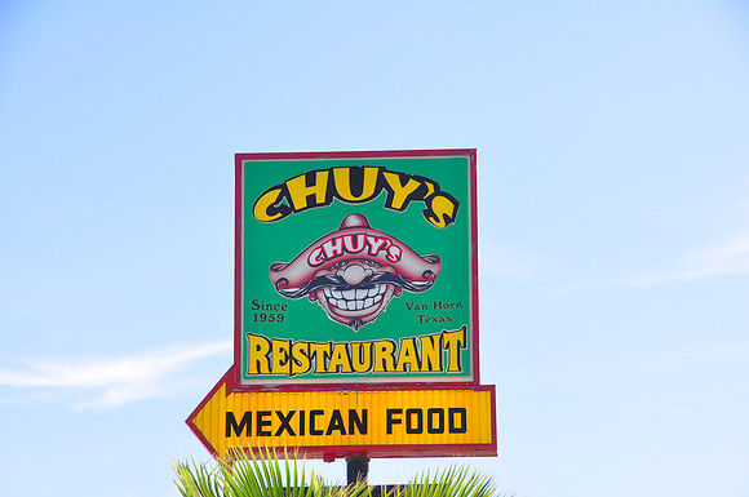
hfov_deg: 14.0
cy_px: 248
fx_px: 3054
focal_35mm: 147
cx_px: 374
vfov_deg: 9.3
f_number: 11
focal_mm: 98
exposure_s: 1/200
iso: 200
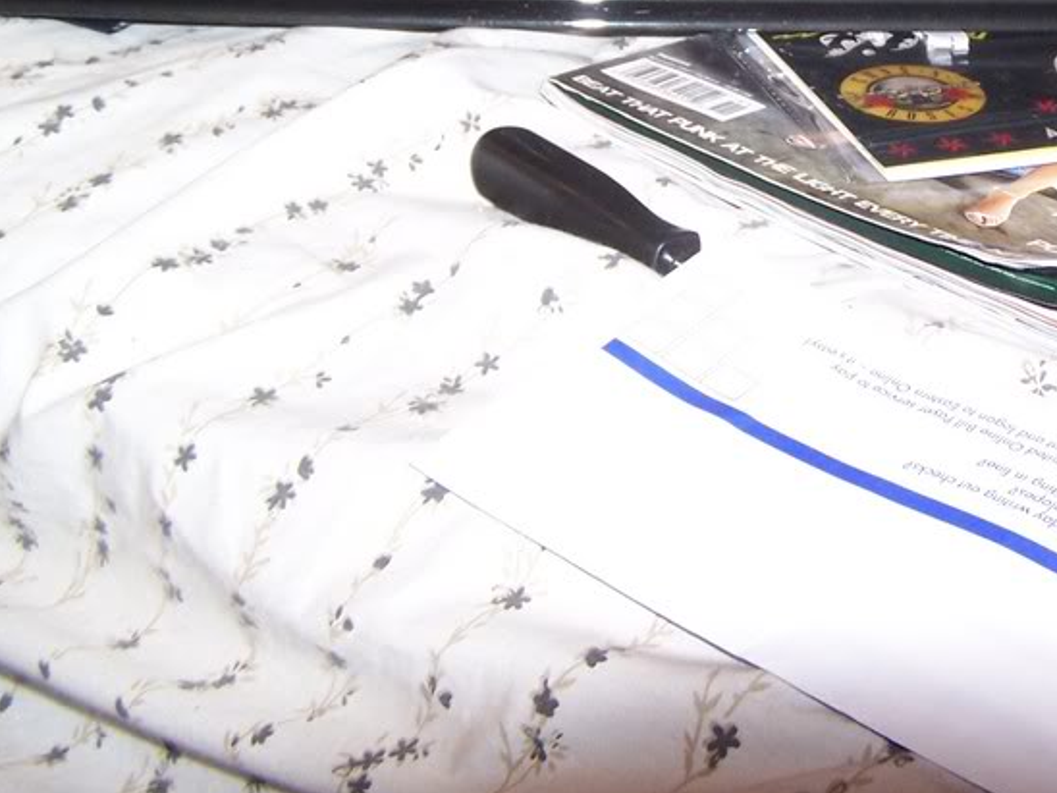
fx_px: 2168
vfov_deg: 20.3
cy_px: 58
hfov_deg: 26.9
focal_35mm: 71
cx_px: 826
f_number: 2.8
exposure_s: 1/60
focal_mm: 6.3
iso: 140
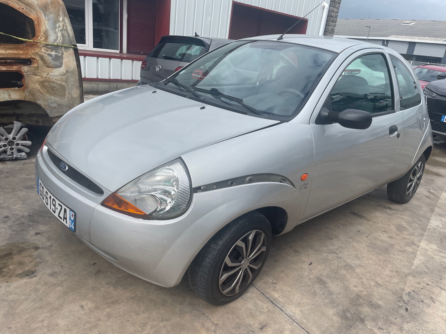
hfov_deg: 67.3
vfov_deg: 53.1
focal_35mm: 26
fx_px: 335
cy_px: 167
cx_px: 223
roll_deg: -5.3
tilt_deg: -20.7
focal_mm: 4.2
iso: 32
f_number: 1.6
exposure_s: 1/3401
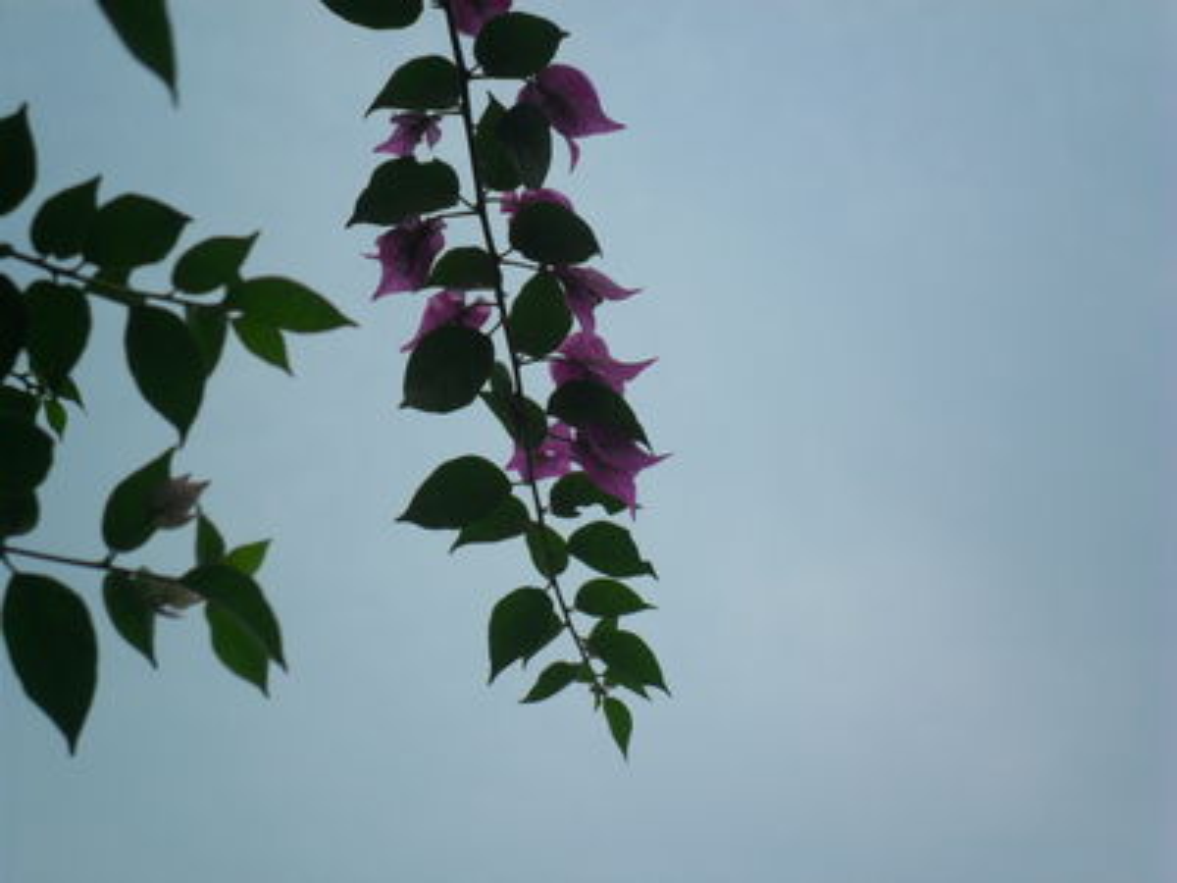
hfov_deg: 18.2
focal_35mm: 108
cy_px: 442
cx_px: 588
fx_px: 3672
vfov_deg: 13.7
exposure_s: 1/1000
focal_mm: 19.6
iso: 100
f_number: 5
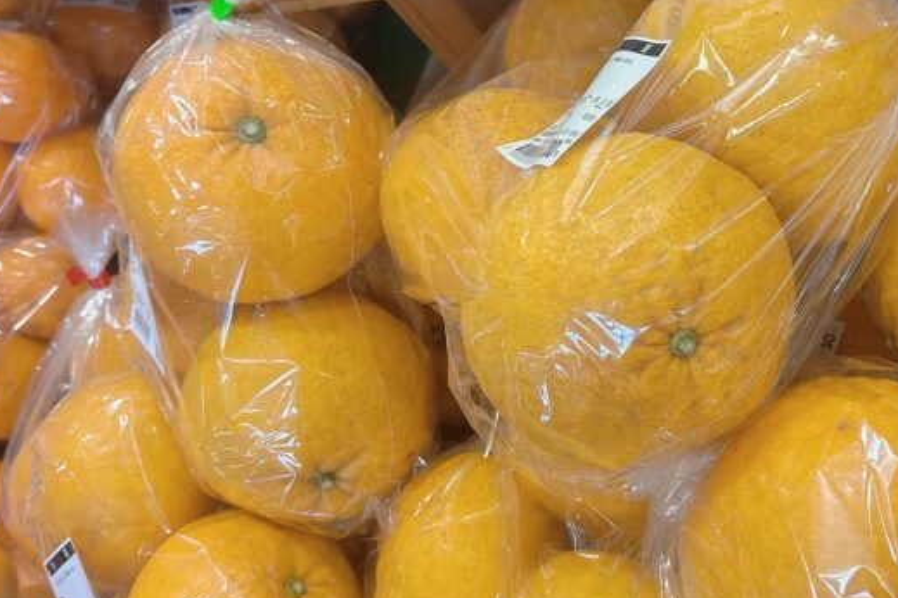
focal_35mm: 50
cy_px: 247
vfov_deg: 27.0
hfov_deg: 38.9
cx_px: 640
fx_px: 1247
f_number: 1.6
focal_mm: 5.96
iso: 100
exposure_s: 1/120
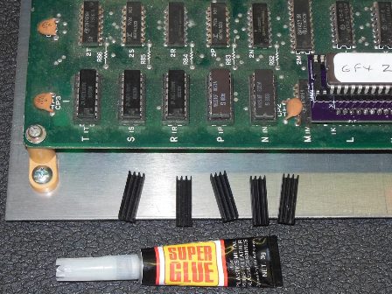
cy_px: 147
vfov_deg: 29.1
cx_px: 196
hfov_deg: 38.2
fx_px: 566
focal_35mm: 50
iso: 125
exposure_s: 1/60
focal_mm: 8.9
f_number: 4
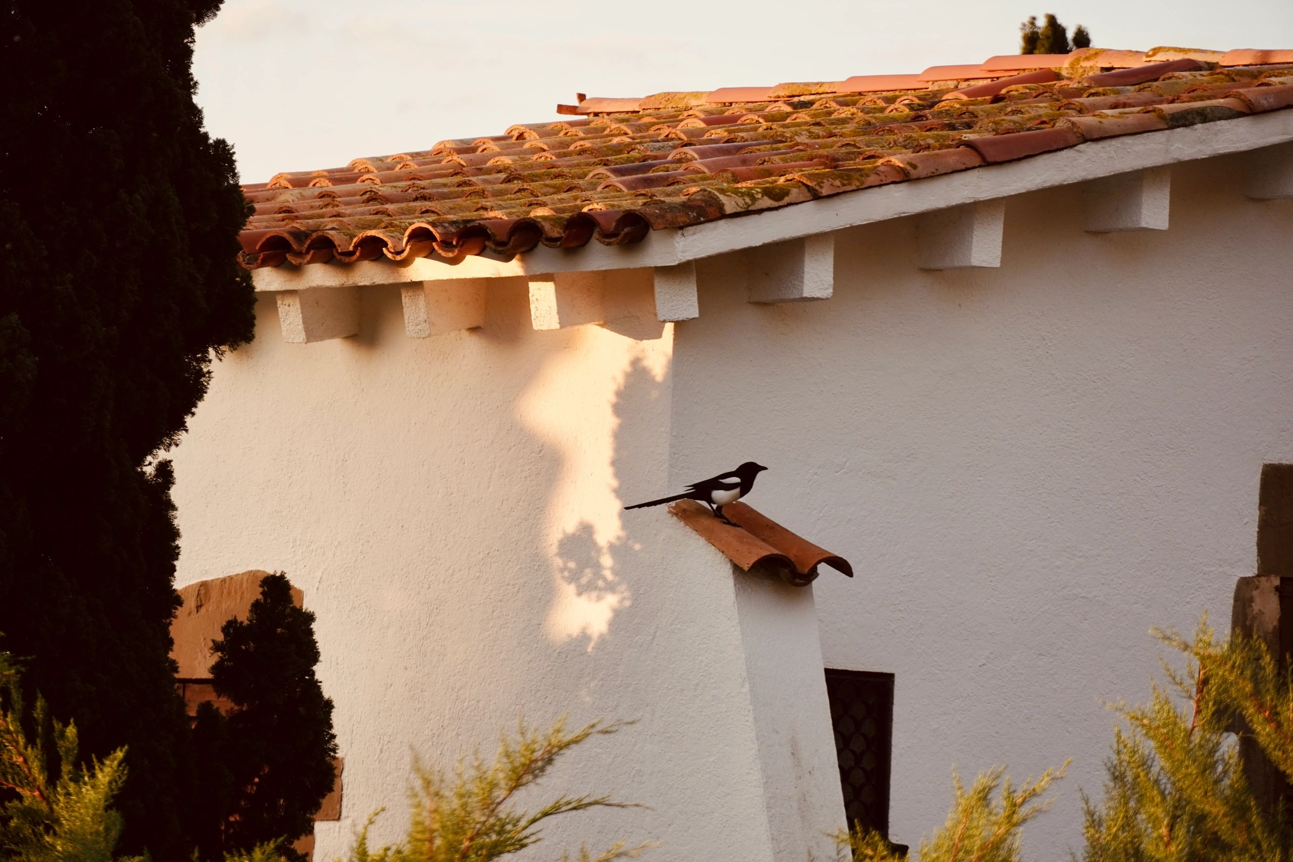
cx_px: 646
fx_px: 7273
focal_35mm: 202
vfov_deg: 6.8
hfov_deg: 10.2
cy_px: 431
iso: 320
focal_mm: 135
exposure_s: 1/250
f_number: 5.6
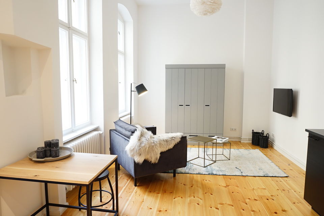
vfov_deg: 53.1
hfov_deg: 73.7
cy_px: 108
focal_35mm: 24
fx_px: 216
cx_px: 162
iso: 200
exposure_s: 1.6
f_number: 11
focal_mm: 16
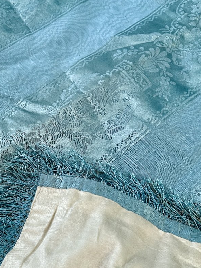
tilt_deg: -71.0
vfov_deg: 47.2
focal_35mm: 38
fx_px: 294
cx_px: 74
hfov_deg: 37.5
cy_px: 200
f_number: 1.6
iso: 160
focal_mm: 5.1
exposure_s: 1/60
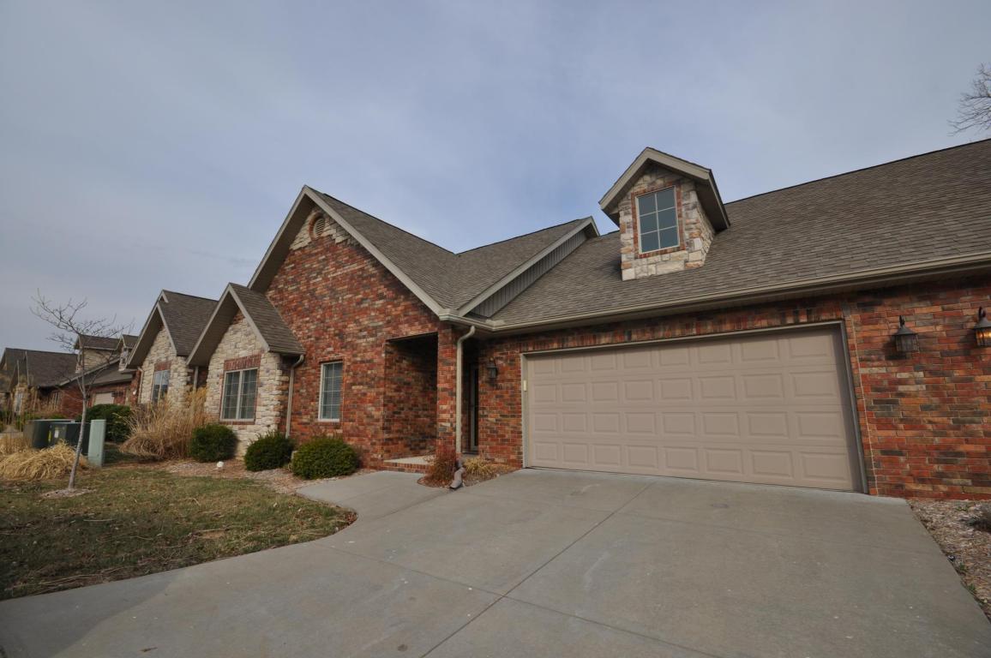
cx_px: 496
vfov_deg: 77.2
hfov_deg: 100.5
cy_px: 329
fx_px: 412
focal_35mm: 15
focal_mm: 10
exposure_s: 1/200
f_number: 14
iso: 200
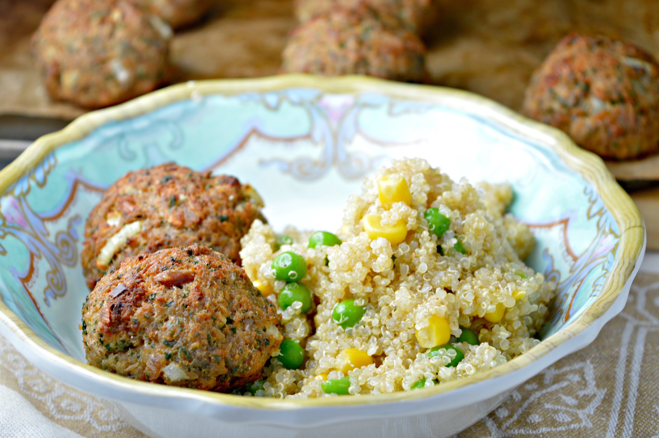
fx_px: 1509
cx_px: 330
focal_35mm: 82
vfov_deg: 16.5
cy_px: 219
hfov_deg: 24.6
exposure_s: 1/25
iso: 100
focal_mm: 55
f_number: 5.6
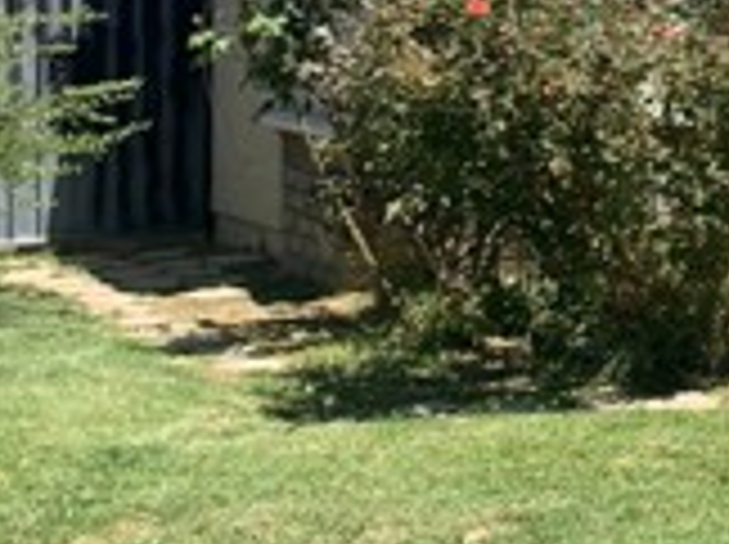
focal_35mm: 103
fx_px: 2166
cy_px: -108
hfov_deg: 16.7
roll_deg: +0.1
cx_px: 1210
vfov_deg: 13.9
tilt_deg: +1.4
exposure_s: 1/1387
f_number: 1.8
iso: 25
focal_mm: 4.25
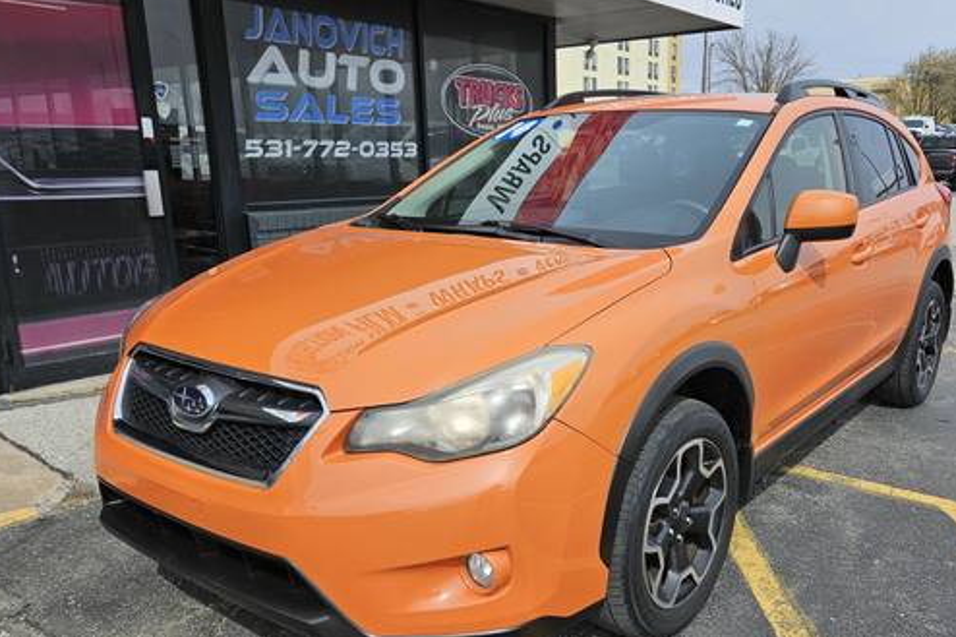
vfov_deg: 42.3
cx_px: 567
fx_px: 823
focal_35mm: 31
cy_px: 341
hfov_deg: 59.9
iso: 25
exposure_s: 1/2145
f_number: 1.8
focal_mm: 5.4
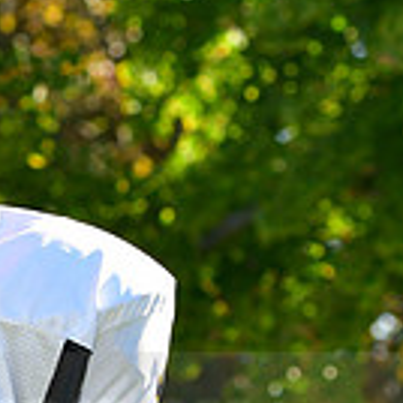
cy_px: 394
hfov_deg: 4.1
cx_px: -146
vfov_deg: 4.1
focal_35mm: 429
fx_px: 5651
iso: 400
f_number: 4.5
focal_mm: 78
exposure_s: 1/800
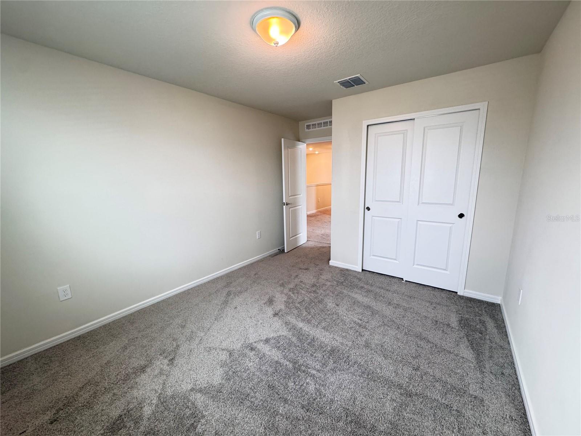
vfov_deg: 85.7
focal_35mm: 14
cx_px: 290
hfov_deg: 102.1
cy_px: 218
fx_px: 235
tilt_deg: -11.2
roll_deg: +0.7
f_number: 2.2
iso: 250
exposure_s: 1/60
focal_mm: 2.22
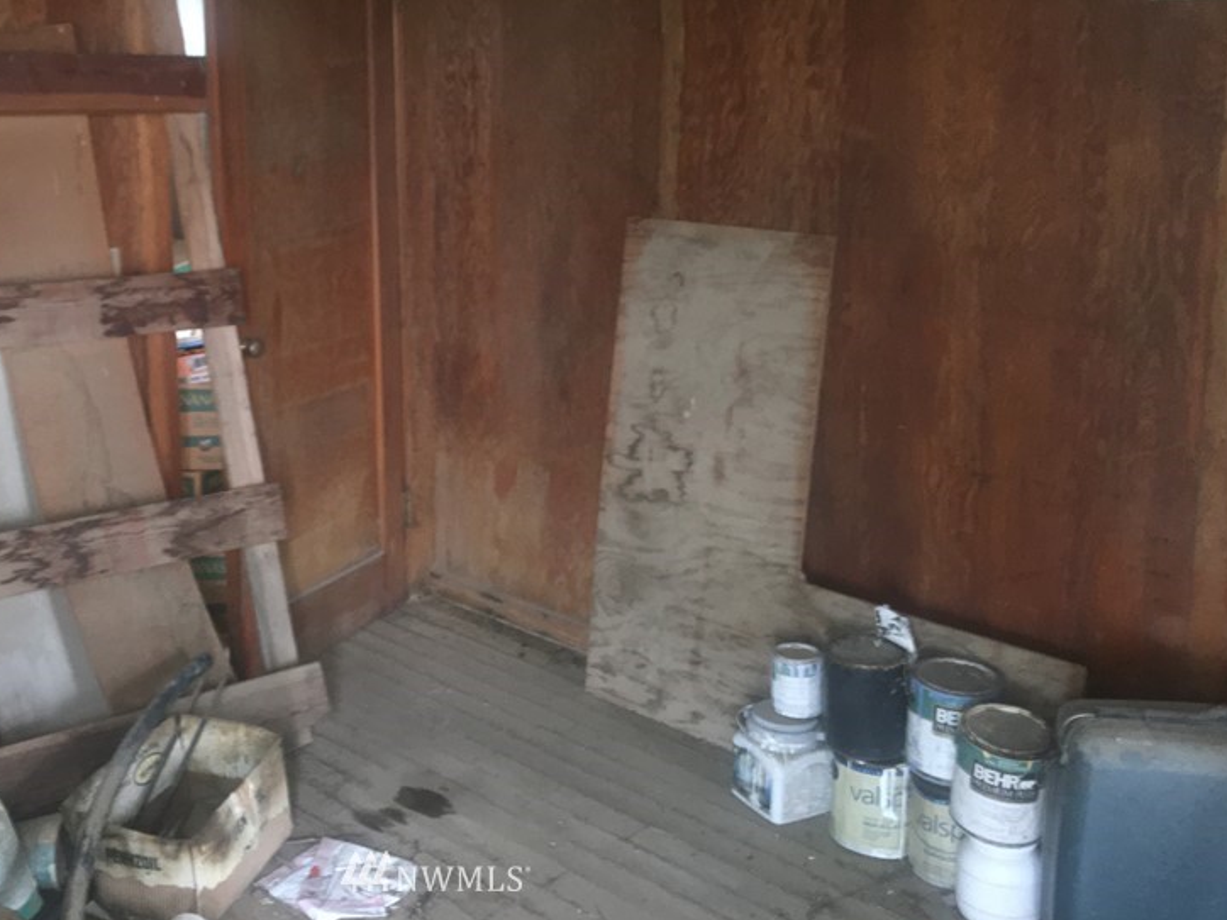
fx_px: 1453
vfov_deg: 34.7
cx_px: 436
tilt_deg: -9.7
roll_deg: +2.3
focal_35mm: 41
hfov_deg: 45.3
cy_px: 285
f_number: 2.2
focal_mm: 4.15
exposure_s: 1/16
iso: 100
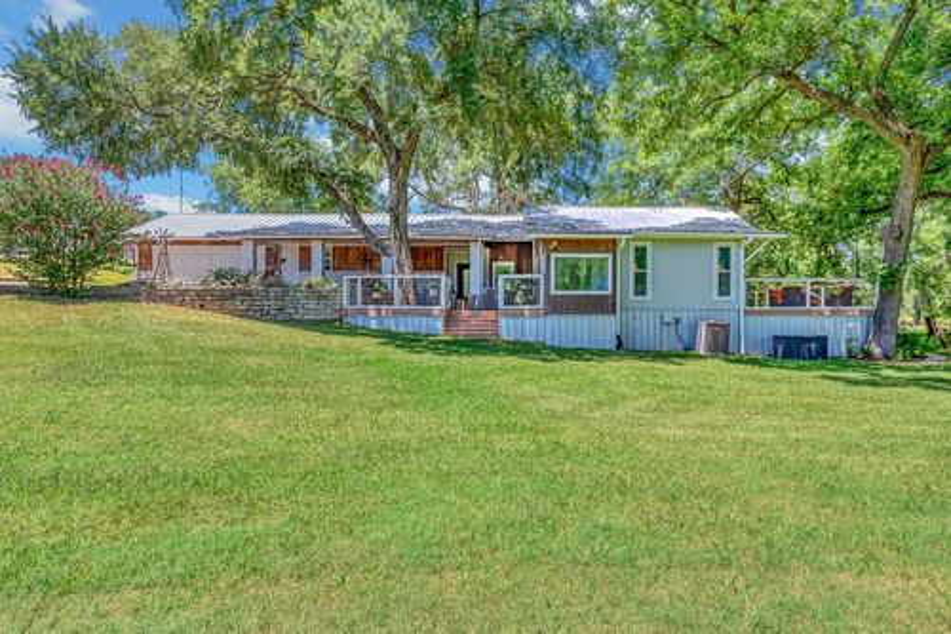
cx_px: 476
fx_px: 528
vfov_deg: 61.9
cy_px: 317
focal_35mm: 20
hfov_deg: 84.0
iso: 100
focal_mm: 20
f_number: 8
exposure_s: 1/160
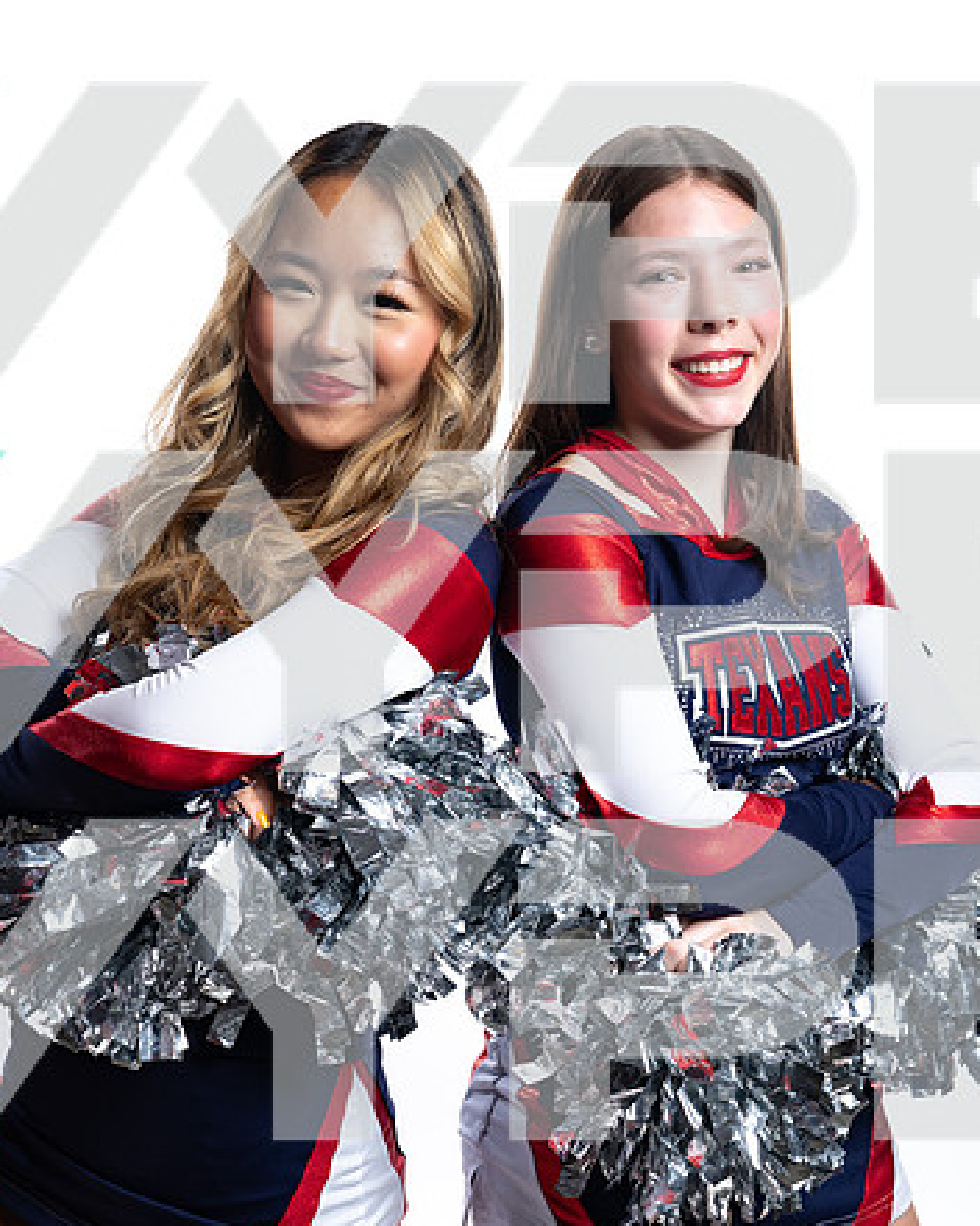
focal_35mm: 59
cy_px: 613
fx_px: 2139
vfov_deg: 32.0
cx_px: 461
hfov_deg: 25.8
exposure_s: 1/250
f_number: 5.6
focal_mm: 41
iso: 200
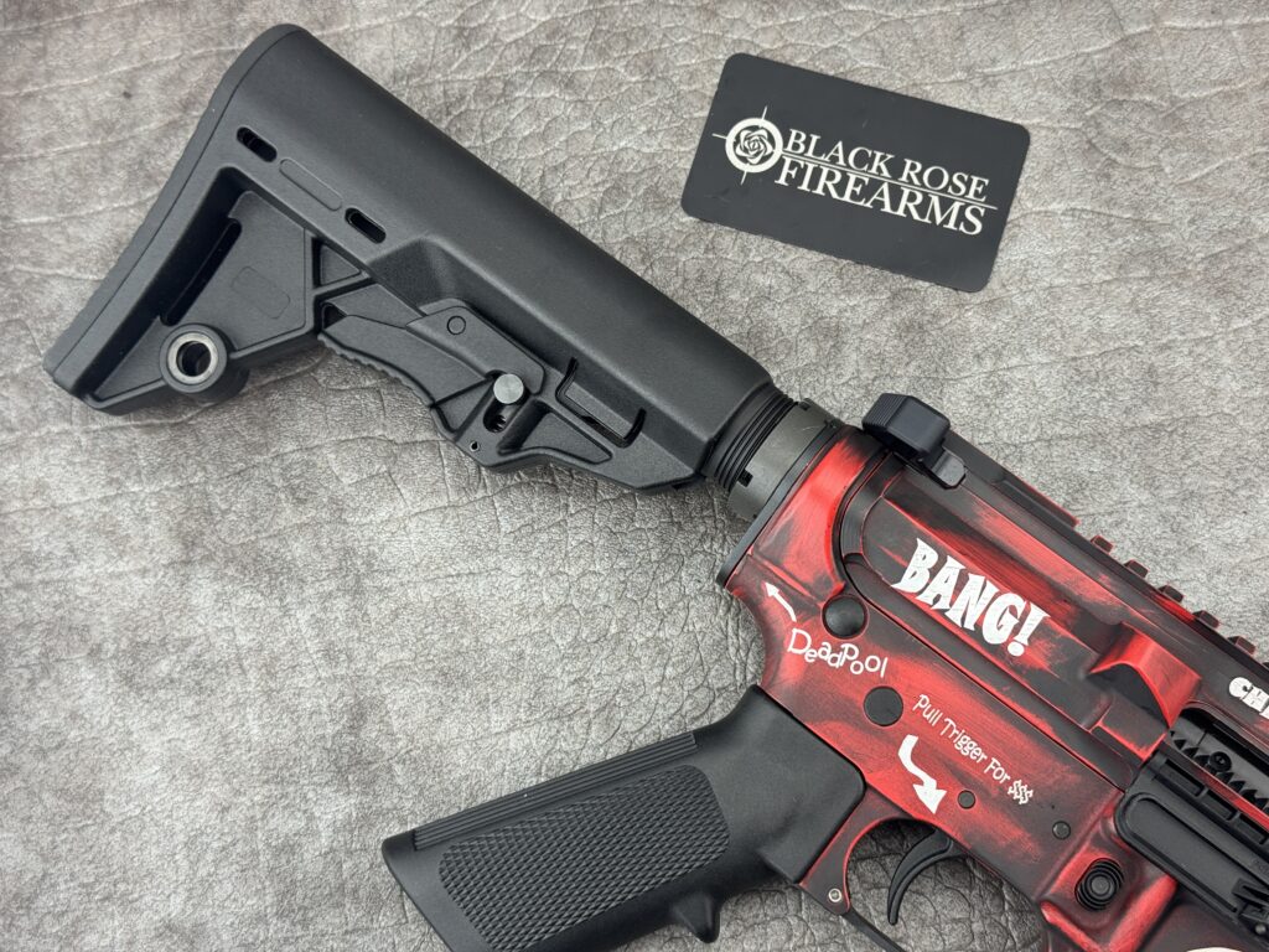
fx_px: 1760
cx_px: 634
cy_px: 476
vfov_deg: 30.3
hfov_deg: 39.7
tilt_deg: -77.2
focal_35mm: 48
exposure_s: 1/120
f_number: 1.78
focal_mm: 6.76
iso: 50
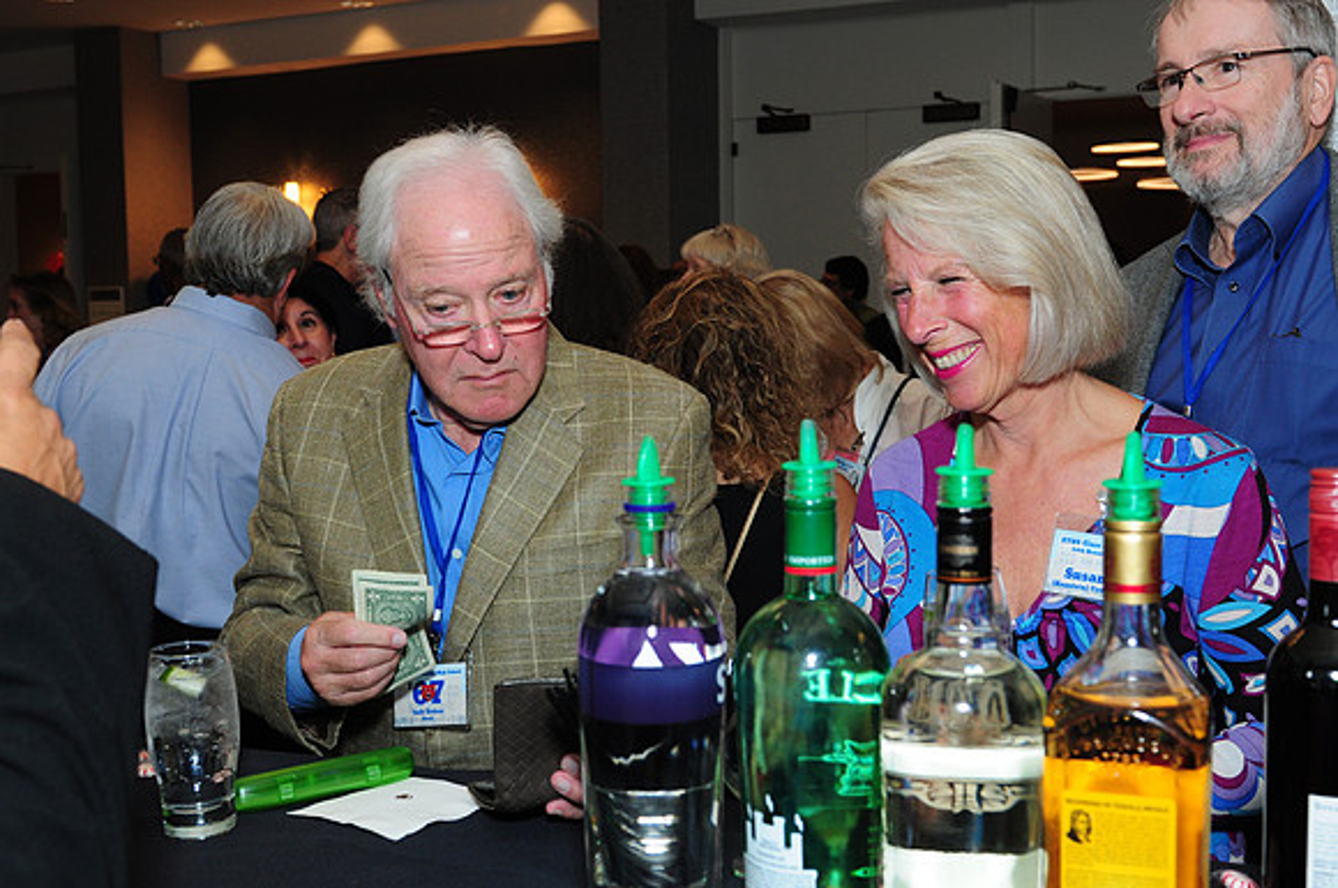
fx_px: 1559
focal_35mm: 42
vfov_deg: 31.8
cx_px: 669
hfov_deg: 46.5
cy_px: 444
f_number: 5
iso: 500
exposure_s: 1/60
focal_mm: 28
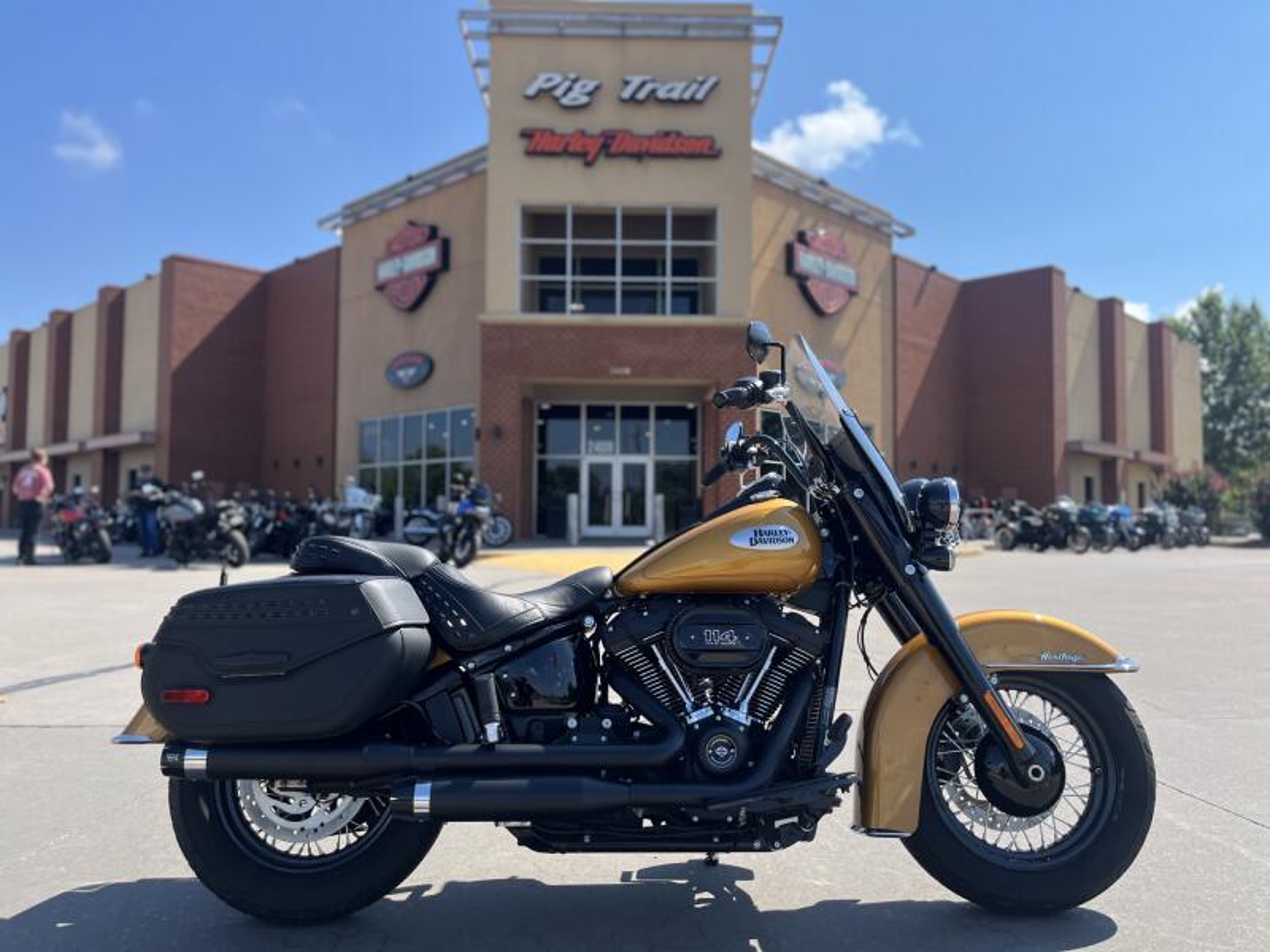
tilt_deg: +2.6
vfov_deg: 53.1
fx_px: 954
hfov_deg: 67.3
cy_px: 476
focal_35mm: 26
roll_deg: -0.2
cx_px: 635
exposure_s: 1/1748
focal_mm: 5.1
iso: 50
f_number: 1.6
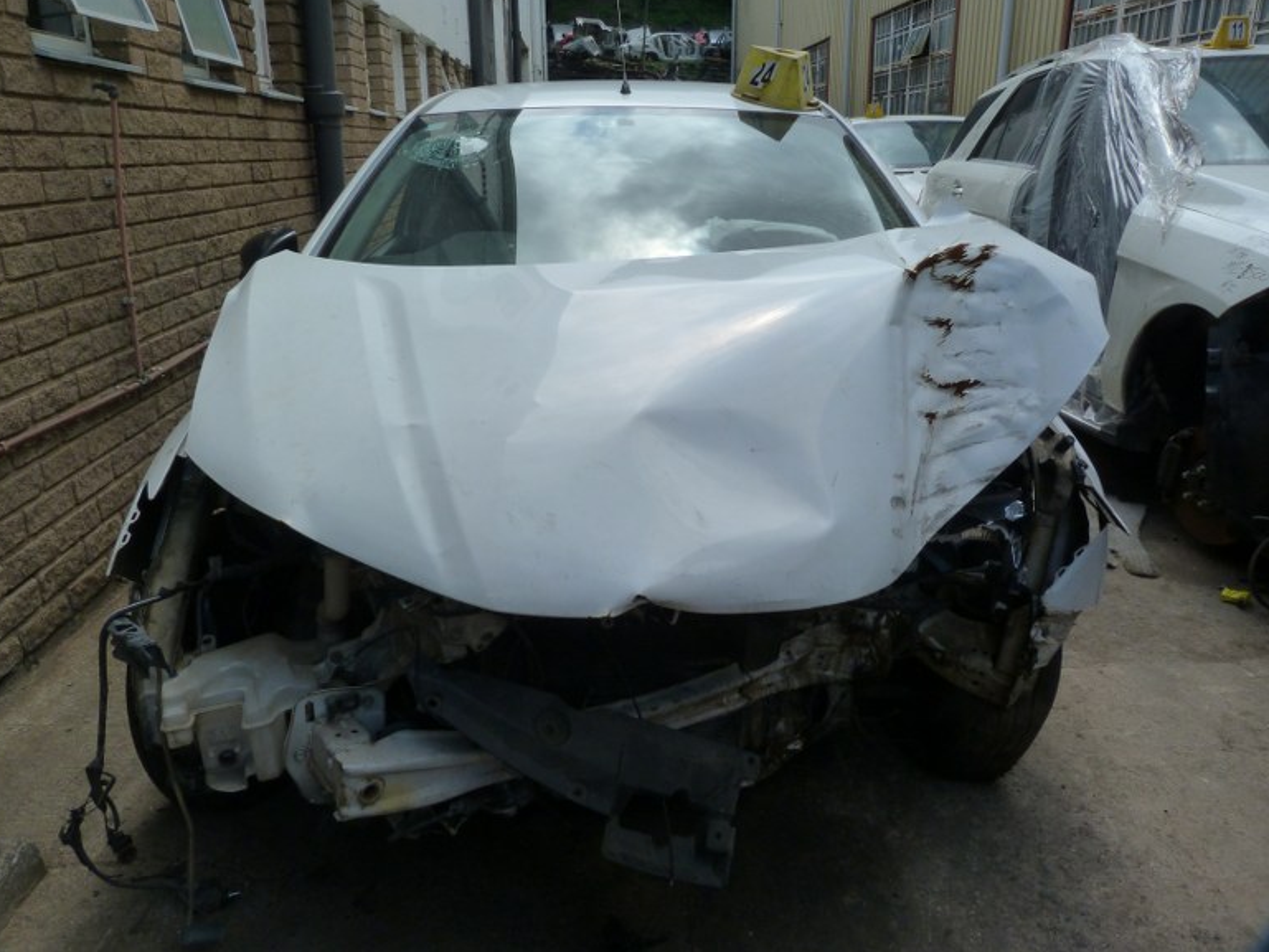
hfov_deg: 67.3
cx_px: 639
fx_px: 953
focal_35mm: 26
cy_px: 460
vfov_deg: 53.1
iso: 125
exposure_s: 1/320
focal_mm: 4.5
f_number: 5.6
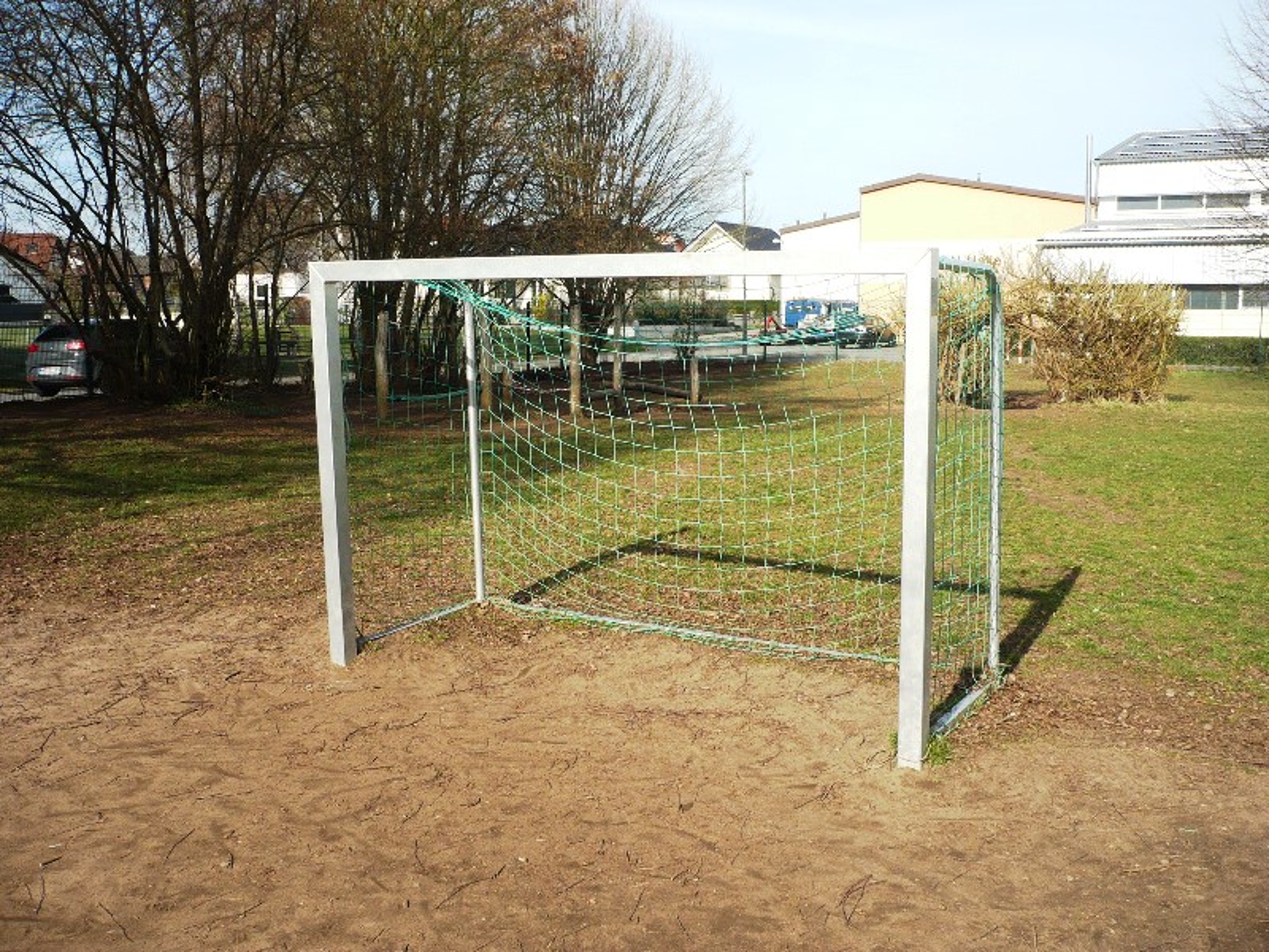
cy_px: 476
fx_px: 1283
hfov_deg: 52.6
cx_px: 634
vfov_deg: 40.7
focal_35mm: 35
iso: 100
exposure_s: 1/160
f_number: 8
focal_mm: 5.8
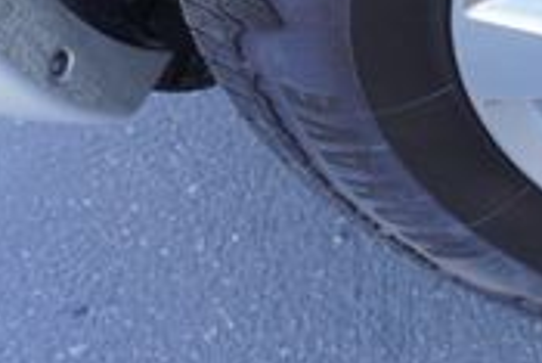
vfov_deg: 14.2
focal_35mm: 88
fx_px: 1326
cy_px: -233
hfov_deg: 18.8
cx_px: 923
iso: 125
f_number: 4
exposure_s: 1/60
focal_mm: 16
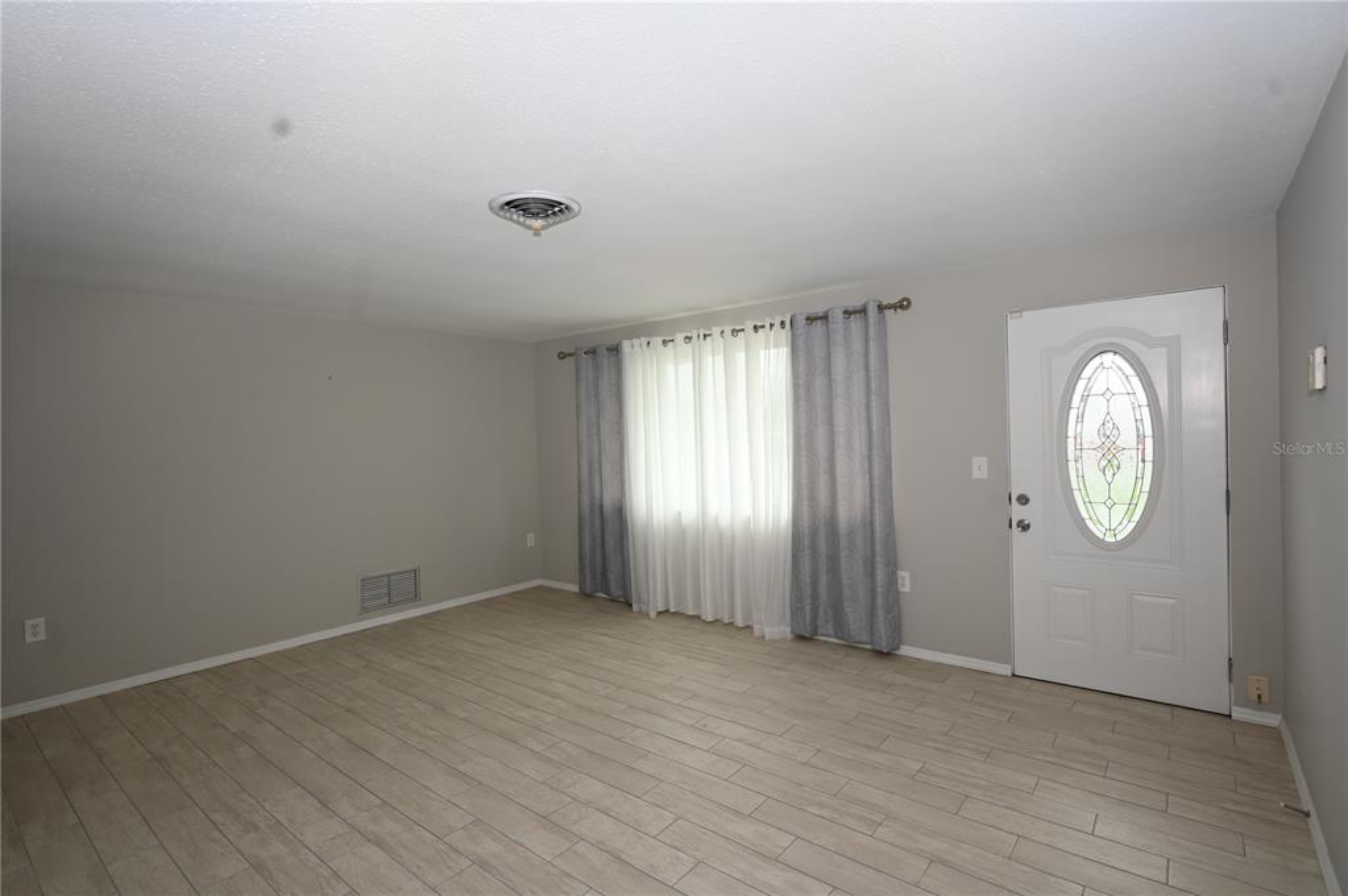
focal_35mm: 17
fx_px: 636
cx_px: 674
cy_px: 448
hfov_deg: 93.3
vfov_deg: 70.3
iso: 200
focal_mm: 17
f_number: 5
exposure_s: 1/100
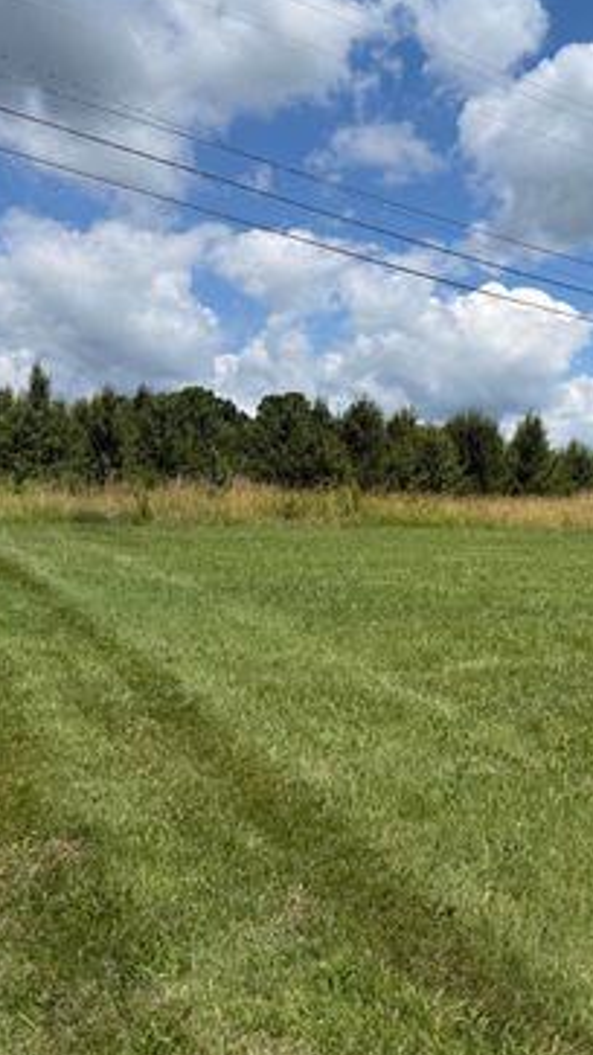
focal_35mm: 36
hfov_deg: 32.1
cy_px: 530
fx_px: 1007
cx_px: 459
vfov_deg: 55.3
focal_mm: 6.76
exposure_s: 1/6711
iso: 80
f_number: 1.78
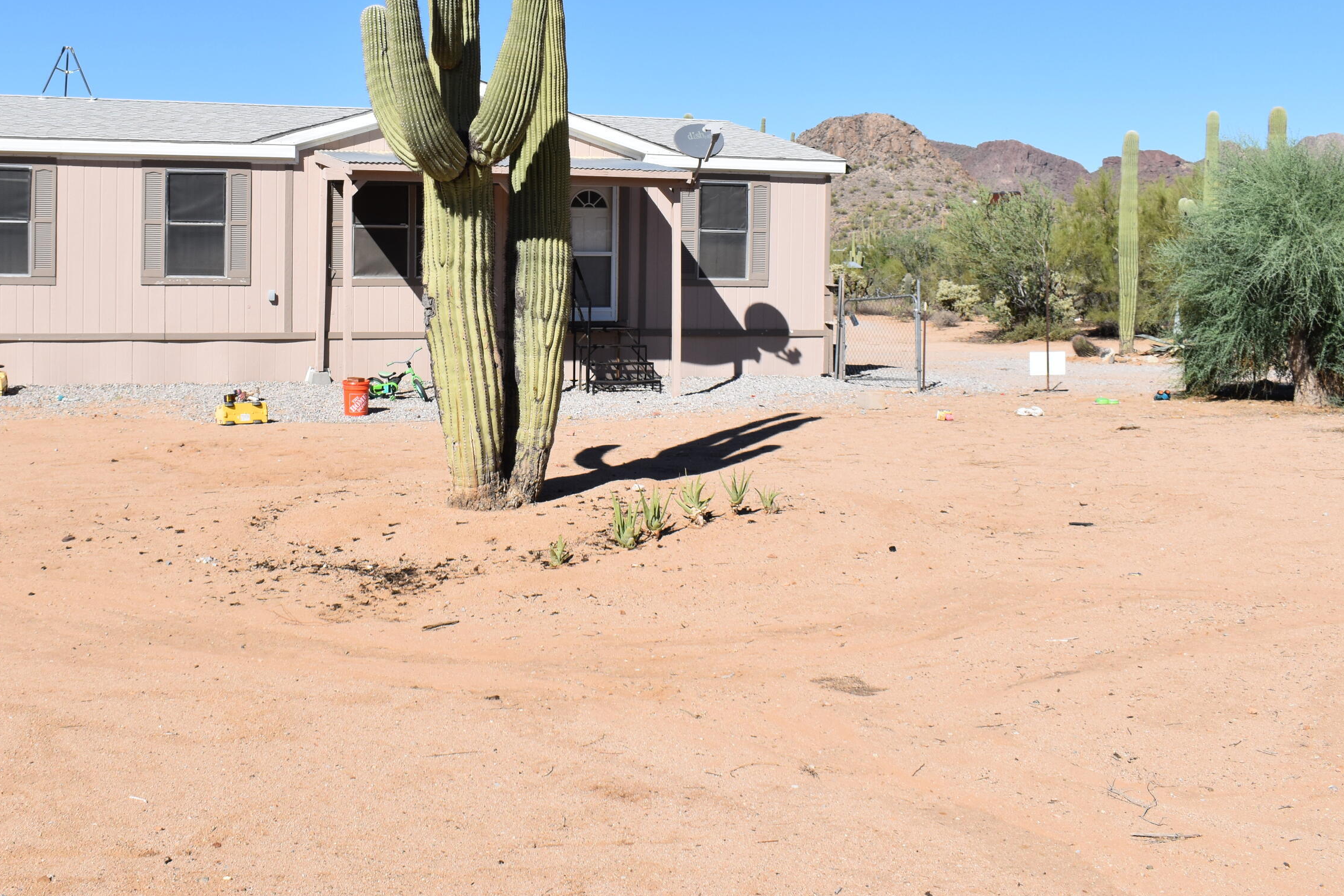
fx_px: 1493
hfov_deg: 48.0
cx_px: 507
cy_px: 304
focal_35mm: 40
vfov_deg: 33.1
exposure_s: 1/500
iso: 200
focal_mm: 20
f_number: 11
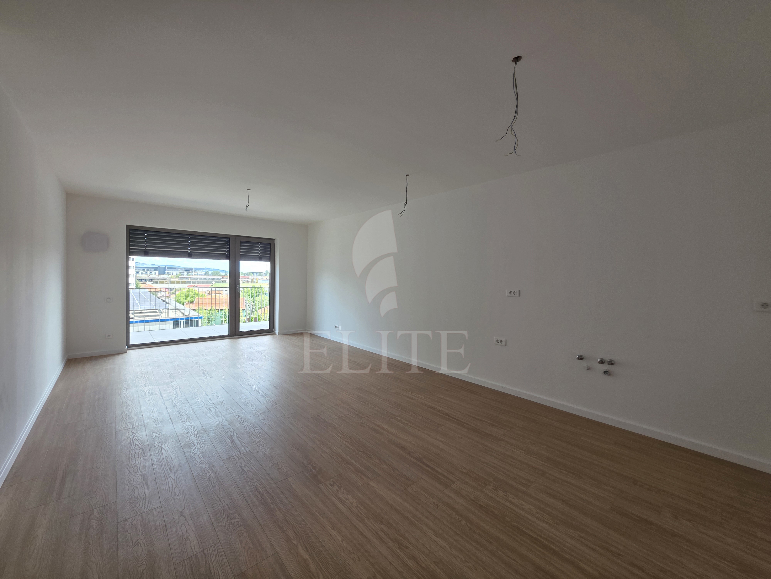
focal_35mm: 13
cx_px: 386
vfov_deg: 89.9
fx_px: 290
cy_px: 290
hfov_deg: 106.2
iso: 32
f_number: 1.9
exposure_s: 1/100
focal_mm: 2.2
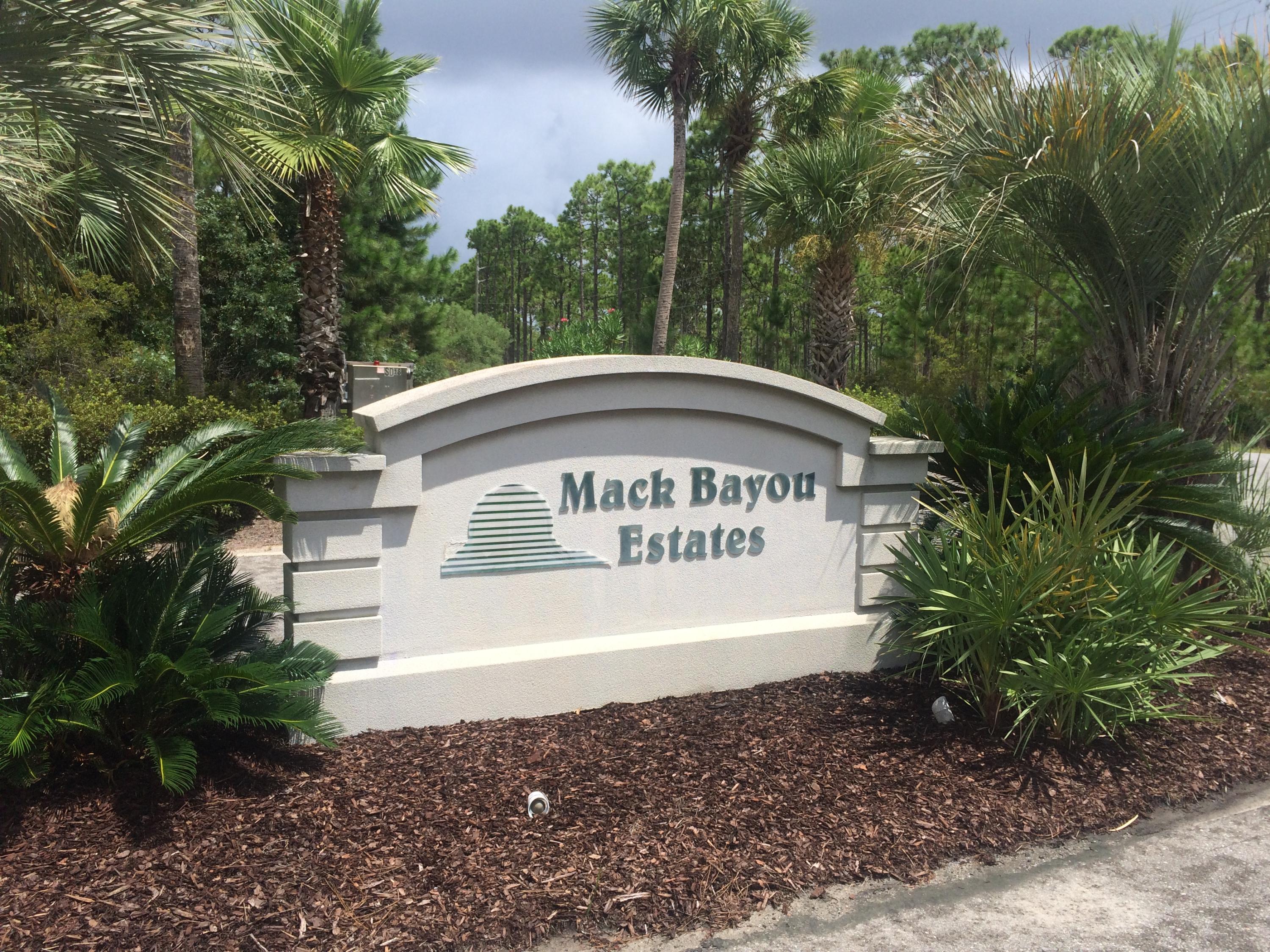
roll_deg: +1.6
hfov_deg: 61.7
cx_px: 635
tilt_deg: -4.4
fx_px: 1064
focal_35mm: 29
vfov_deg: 48.2
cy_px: 476
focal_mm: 4.15
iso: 32
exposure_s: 1/2283
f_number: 2.2
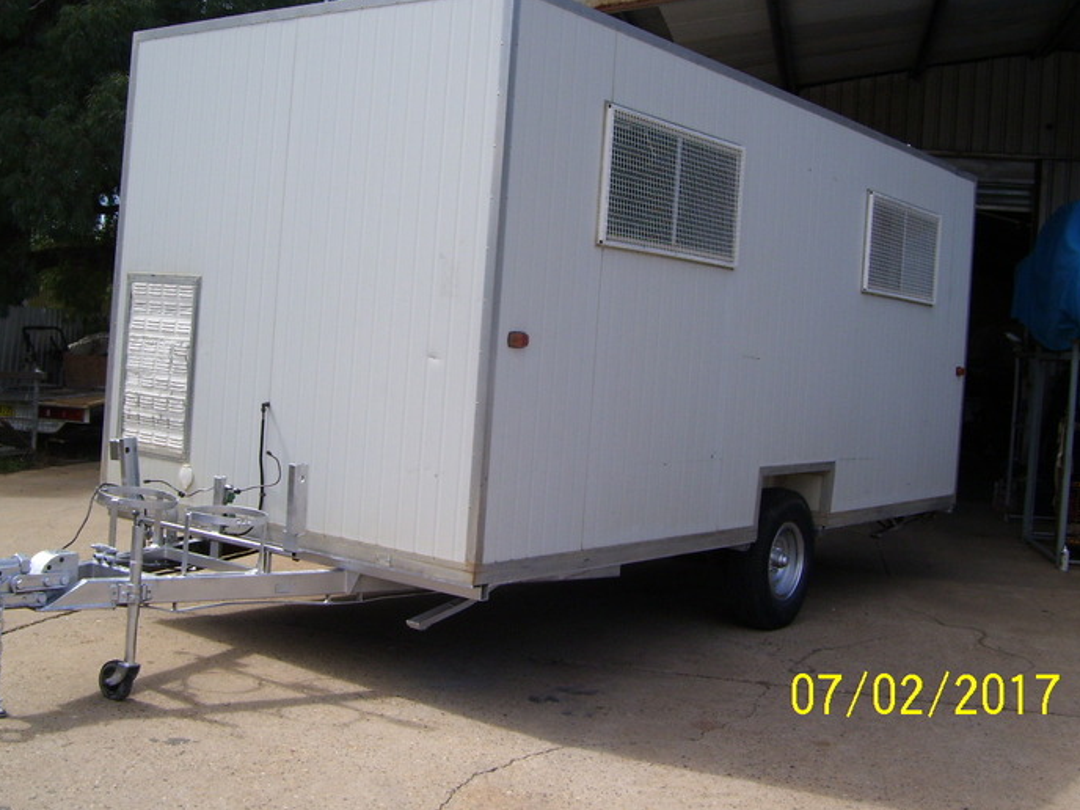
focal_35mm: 43
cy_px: 341
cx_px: 496
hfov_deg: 43.8
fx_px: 1342
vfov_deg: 33.5
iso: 80
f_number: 4.8
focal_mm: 6
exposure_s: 1/500
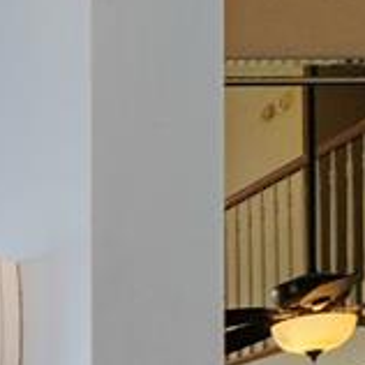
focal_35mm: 88
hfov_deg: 13.2
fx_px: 1050
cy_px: 610
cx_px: -568
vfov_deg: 17.0
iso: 640
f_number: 6.4
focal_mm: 10.6
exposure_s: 1/250
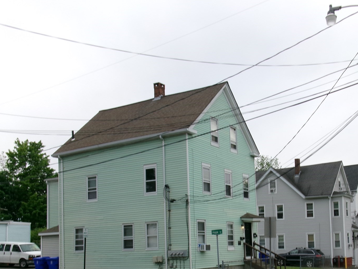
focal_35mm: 42
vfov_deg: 33.7
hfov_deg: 44.0
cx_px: 245
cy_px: 200
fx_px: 434
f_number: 10.8
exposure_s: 1/52
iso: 100
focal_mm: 5.1
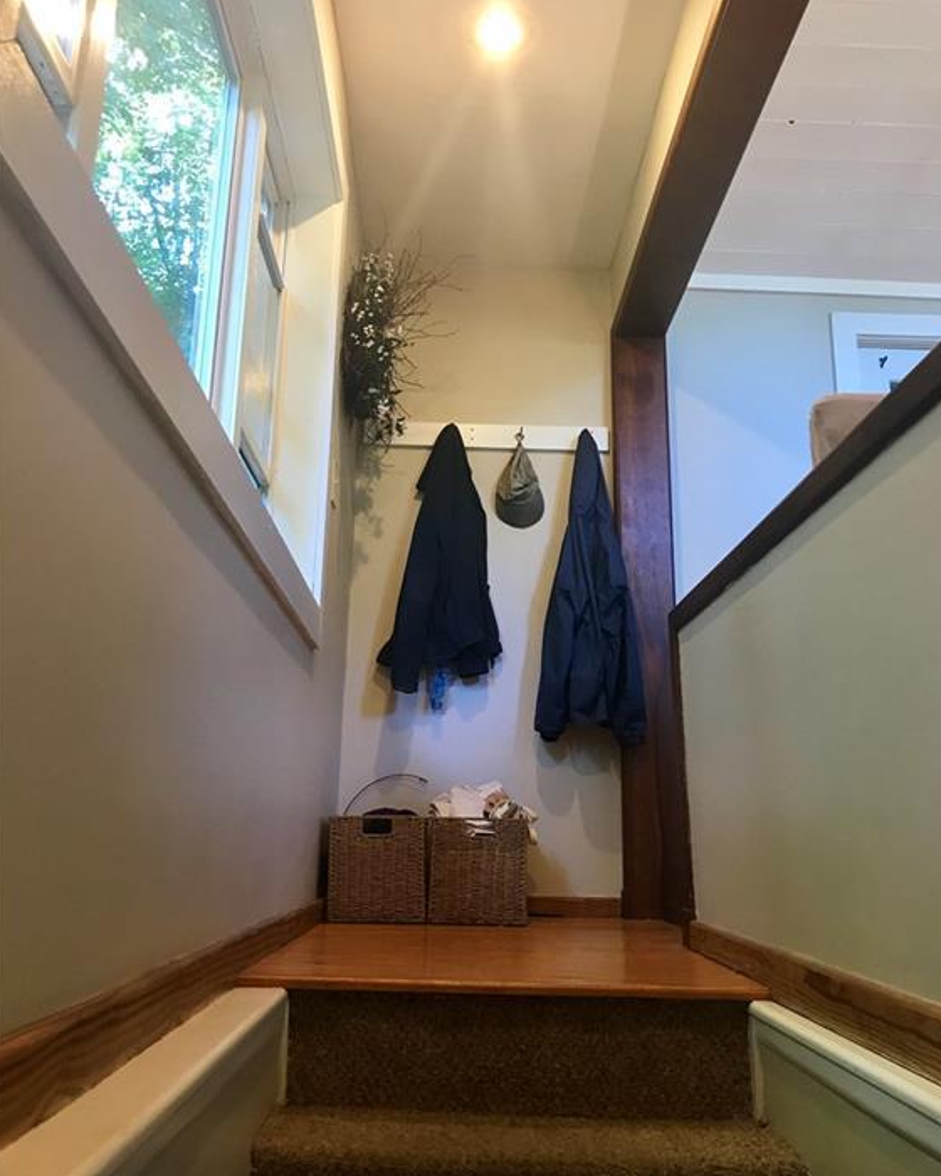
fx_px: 1044
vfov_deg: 58.7
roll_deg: -1.5
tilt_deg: +16.5
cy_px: 534
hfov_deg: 48.5
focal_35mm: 30
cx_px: 476
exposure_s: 1/15
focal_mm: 3.99
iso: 50
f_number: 1.8
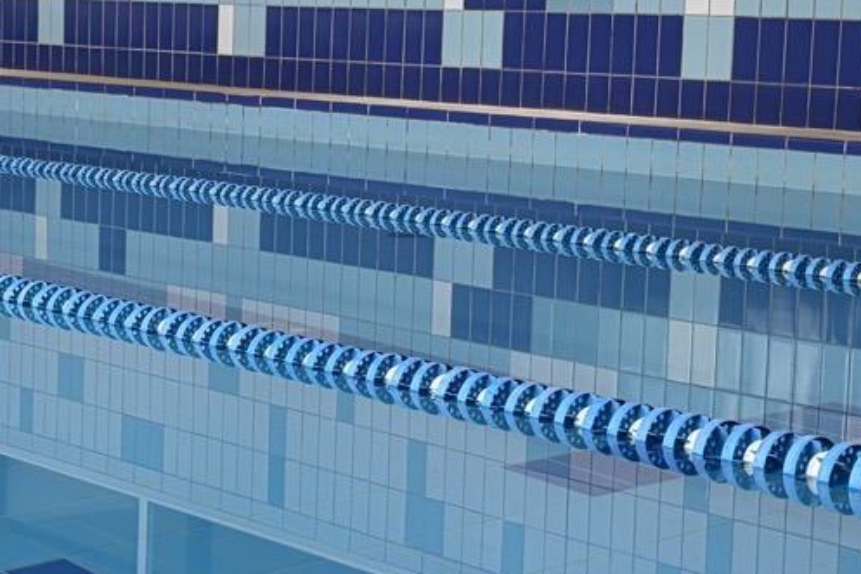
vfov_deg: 13.9
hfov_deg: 20.6
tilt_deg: -6.0
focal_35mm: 98
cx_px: 197
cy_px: 243
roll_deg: -0.6
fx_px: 2343
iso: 64
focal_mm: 5.96
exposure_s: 1/100
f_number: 1.6
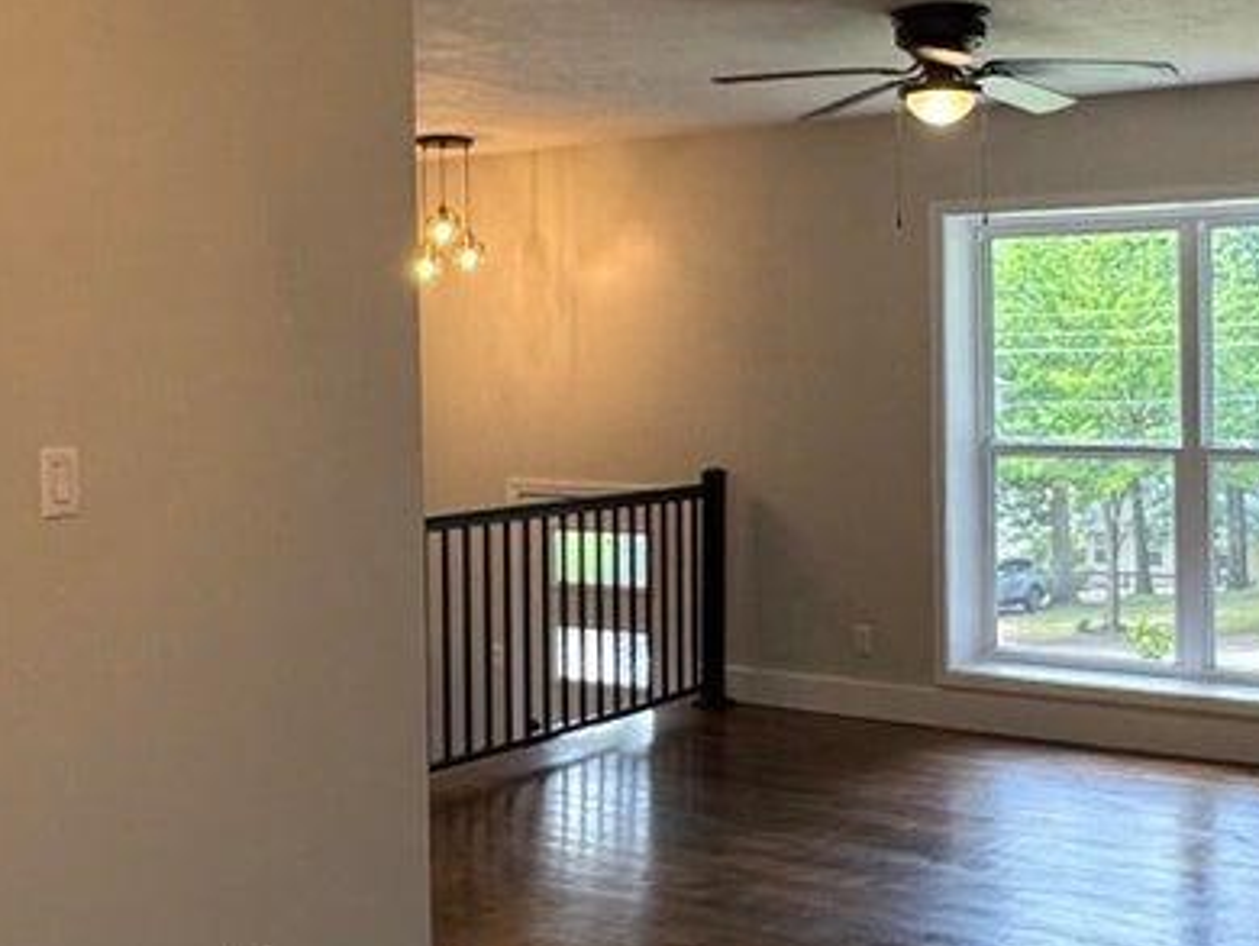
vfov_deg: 29.7
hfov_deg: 38.8
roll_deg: +0.4
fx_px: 1783
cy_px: 400
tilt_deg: -0.8
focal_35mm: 49
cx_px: 718
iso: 125
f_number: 2.2
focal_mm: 2.22
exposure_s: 1/120
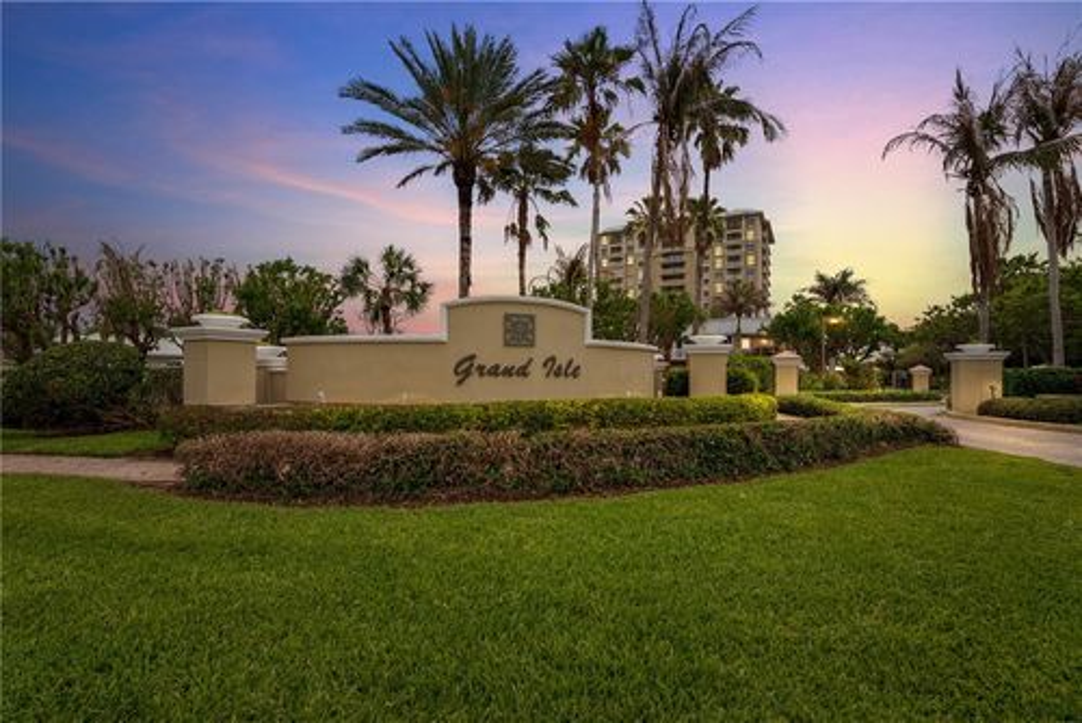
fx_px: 505
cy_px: 362
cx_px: 541
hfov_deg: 93.9
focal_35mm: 17
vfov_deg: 71.2
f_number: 9
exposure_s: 1/125
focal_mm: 16.8
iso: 250
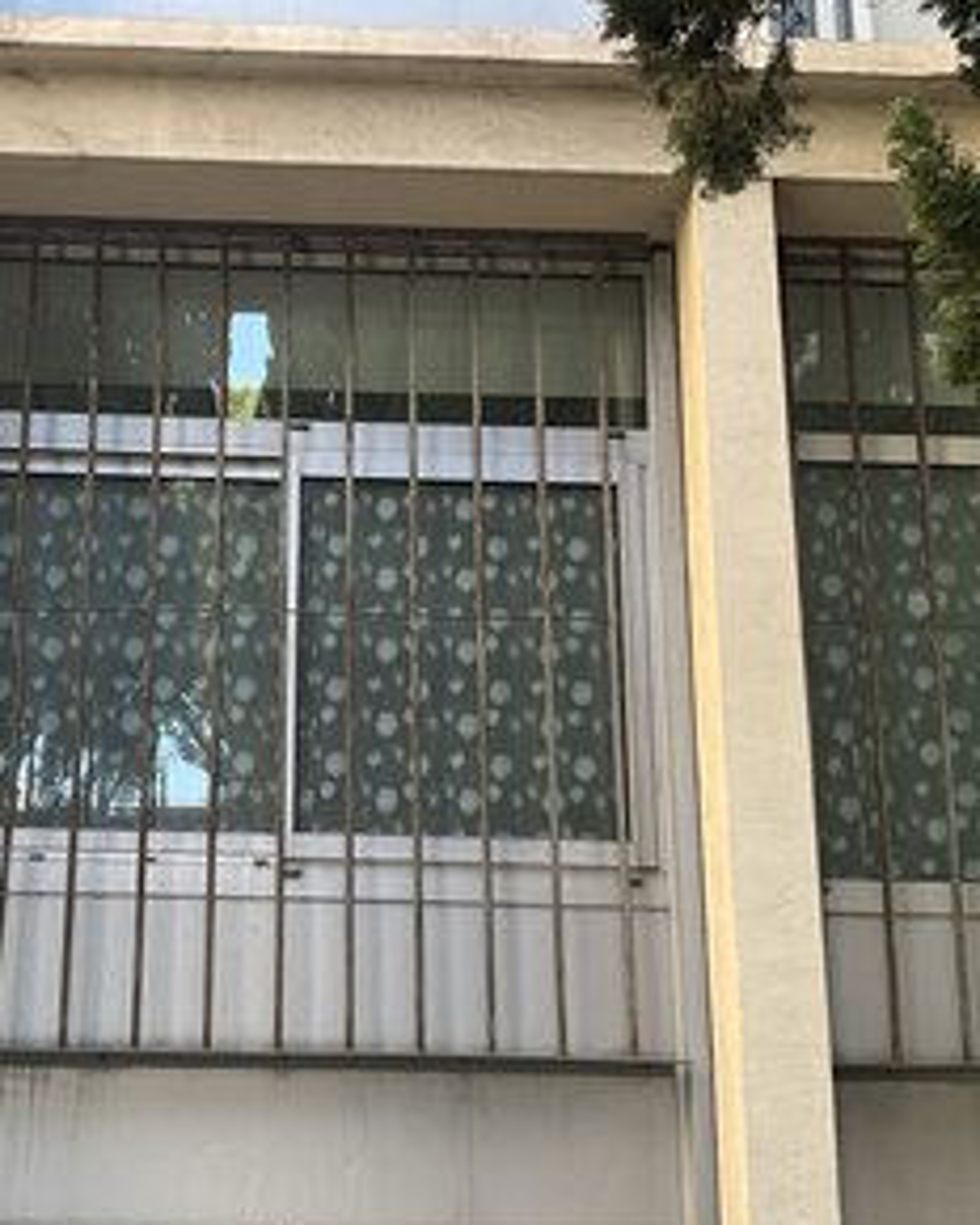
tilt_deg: +13.5
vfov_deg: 46.8
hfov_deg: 37.7
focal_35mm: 39
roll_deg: -2.1
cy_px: 625
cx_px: 304
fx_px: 1414
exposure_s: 1/122
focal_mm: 3
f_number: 1.8
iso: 40
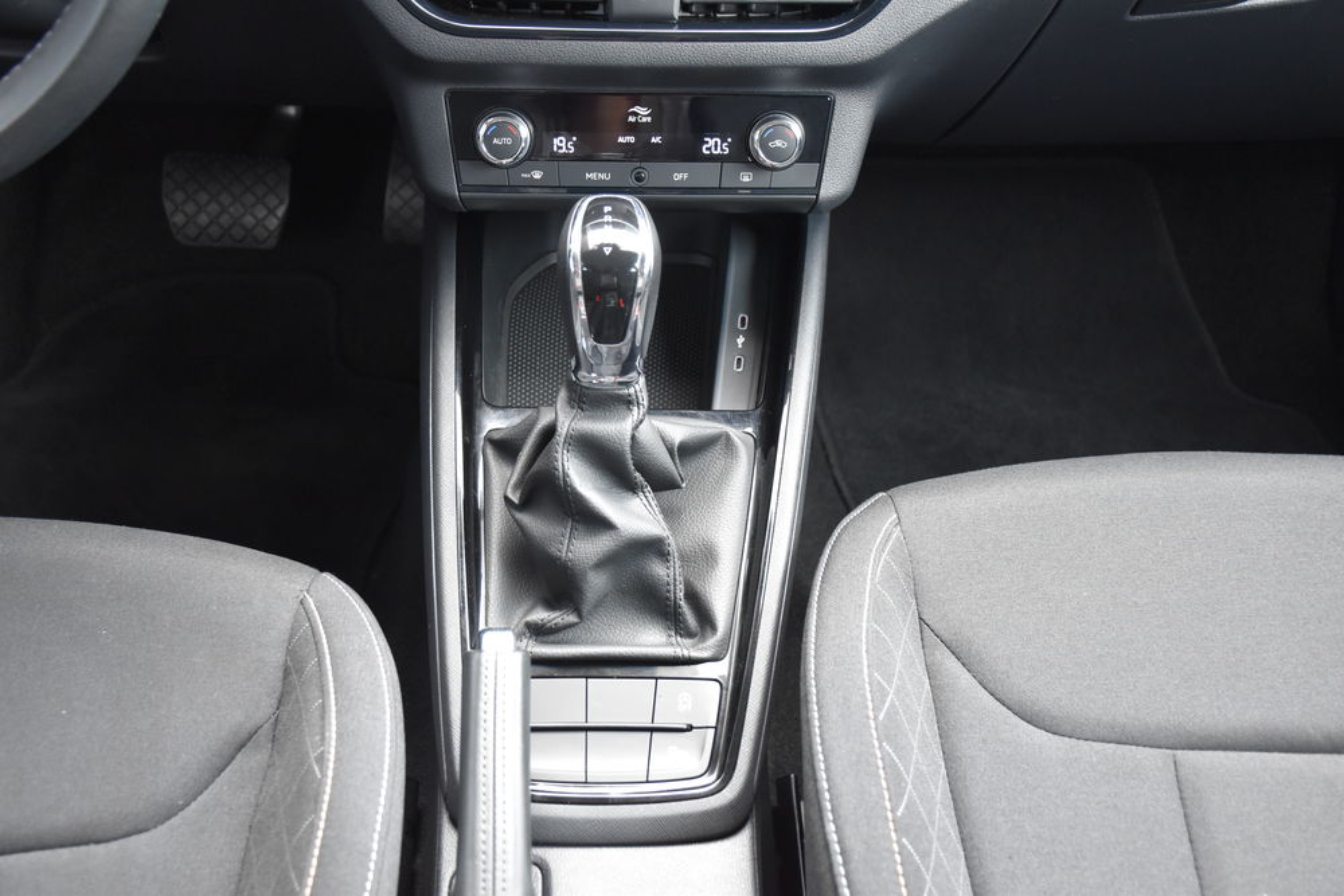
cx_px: 672
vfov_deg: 33.0
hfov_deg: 47.9
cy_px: 448
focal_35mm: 40
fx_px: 1512
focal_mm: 27
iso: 1400
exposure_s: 1/60
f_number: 4
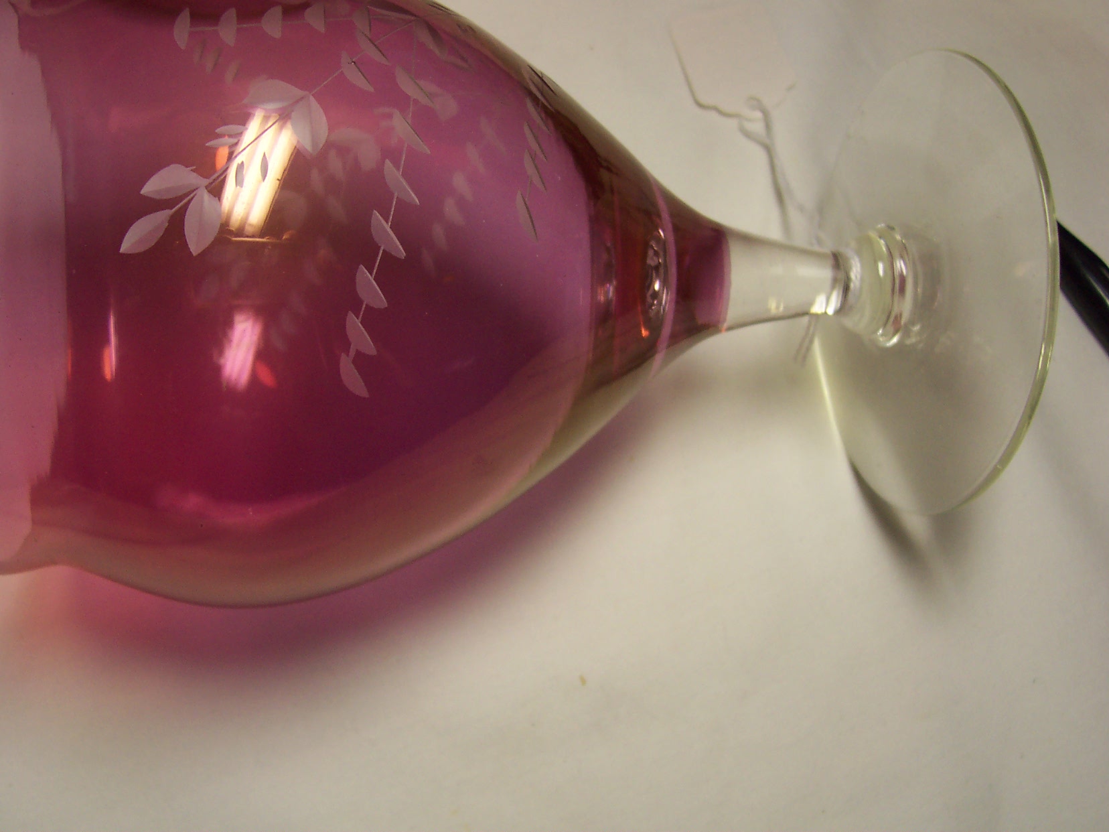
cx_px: 554
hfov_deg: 50.1
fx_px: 1185
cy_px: 416
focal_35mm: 37
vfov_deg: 38.7
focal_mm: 5.6
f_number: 2.8
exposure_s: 1/60
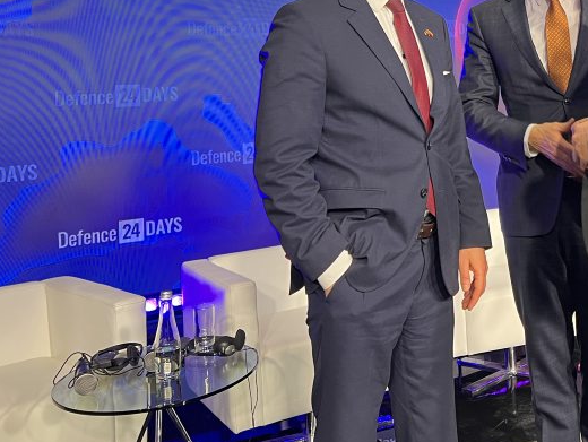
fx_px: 850
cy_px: 41
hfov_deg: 35.6
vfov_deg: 28.0
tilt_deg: +3.2
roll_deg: +3.7
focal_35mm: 50
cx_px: 543
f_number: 1.5
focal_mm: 5.7
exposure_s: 1/86
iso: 125
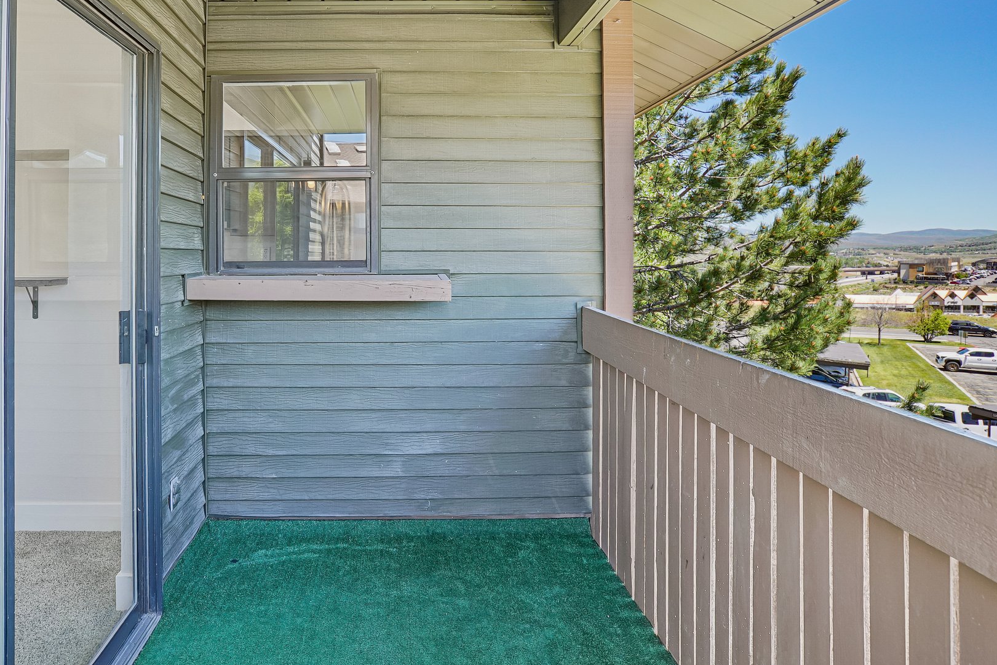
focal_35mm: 24
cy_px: 267
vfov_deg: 52.8
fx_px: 665
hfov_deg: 72.9
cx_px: 394
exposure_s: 1/10
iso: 100
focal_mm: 19
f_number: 8
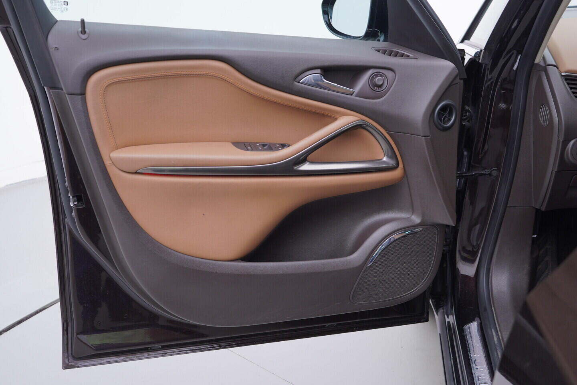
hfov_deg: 53.1
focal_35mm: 36
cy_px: 192
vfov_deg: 36.9
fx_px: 577
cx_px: 288
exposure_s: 1/50
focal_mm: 24
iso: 125
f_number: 3.2
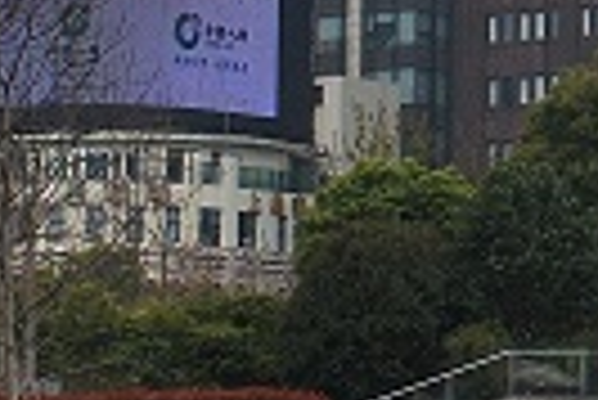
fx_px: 4222
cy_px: -330
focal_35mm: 254
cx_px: 1032
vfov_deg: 5.3
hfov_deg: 7.9
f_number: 10
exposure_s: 1/200
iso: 200
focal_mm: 29
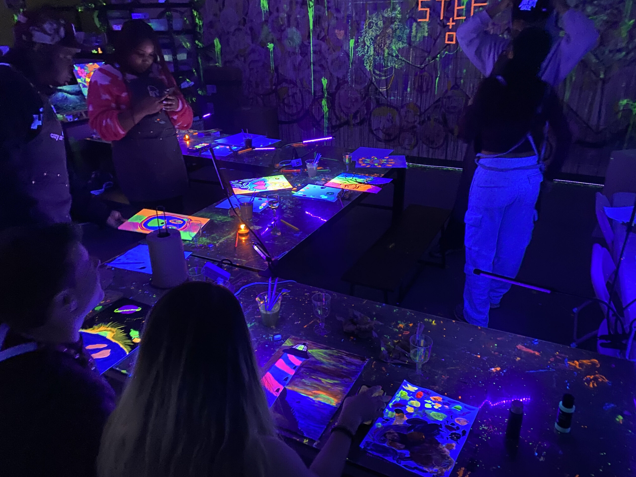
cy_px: 238
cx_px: 318
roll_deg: +1.6
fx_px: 478
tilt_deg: -26.1
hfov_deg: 67.3
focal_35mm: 26
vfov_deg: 53.1
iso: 1000
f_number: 1.8
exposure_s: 1/21
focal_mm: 4.25
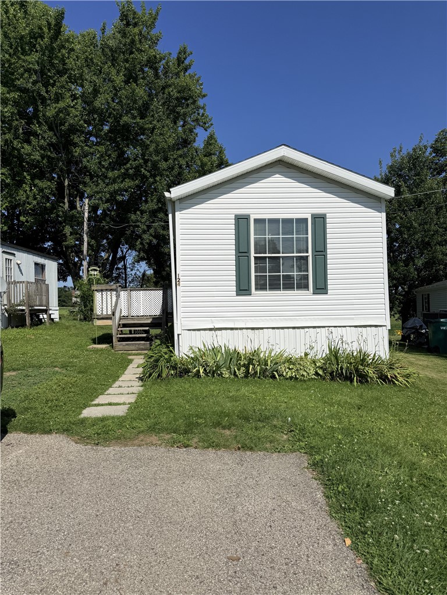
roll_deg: +1.2
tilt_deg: +2.2
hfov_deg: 56.8
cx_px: 224
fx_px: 413
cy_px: 298
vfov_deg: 71.6
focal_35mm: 24
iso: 80
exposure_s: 1/10309
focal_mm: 6.76
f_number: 1.78
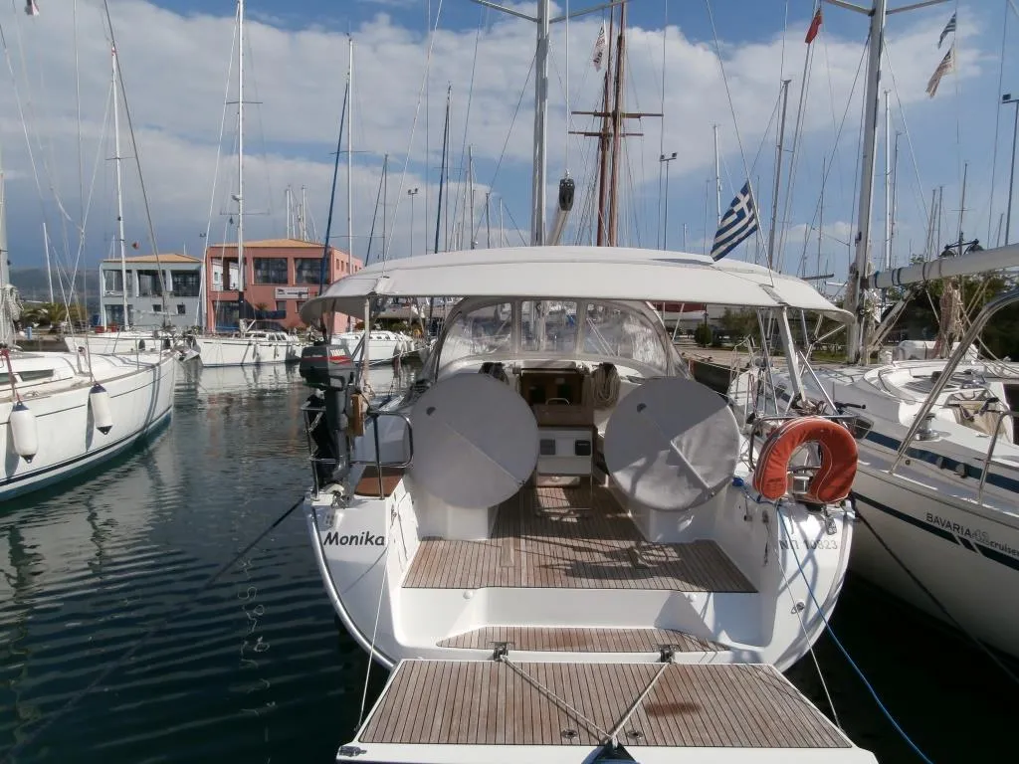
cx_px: 510
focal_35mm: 24
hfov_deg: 71.6
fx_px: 706
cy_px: 382
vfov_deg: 56.8
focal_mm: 4.2
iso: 100
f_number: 7.9
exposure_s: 1/400
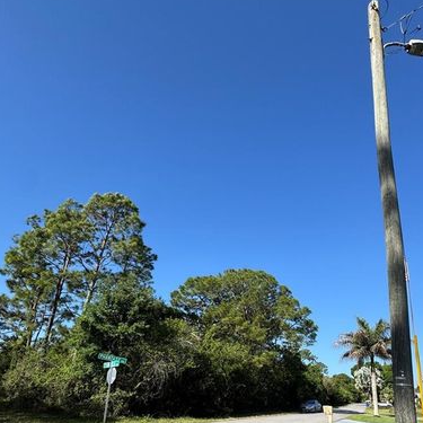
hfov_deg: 68.7
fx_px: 304
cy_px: 296
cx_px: 259
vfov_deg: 66.9
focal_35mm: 22
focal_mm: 2.22
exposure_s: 1/1277
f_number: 2.2
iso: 50
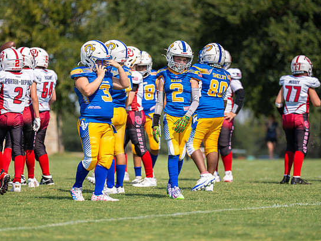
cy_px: 125
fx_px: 2383
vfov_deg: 5.8
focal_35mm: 257
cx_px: 166
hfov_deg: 7.7
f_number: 2.8
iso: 100
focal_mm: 200
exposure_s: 1/2500
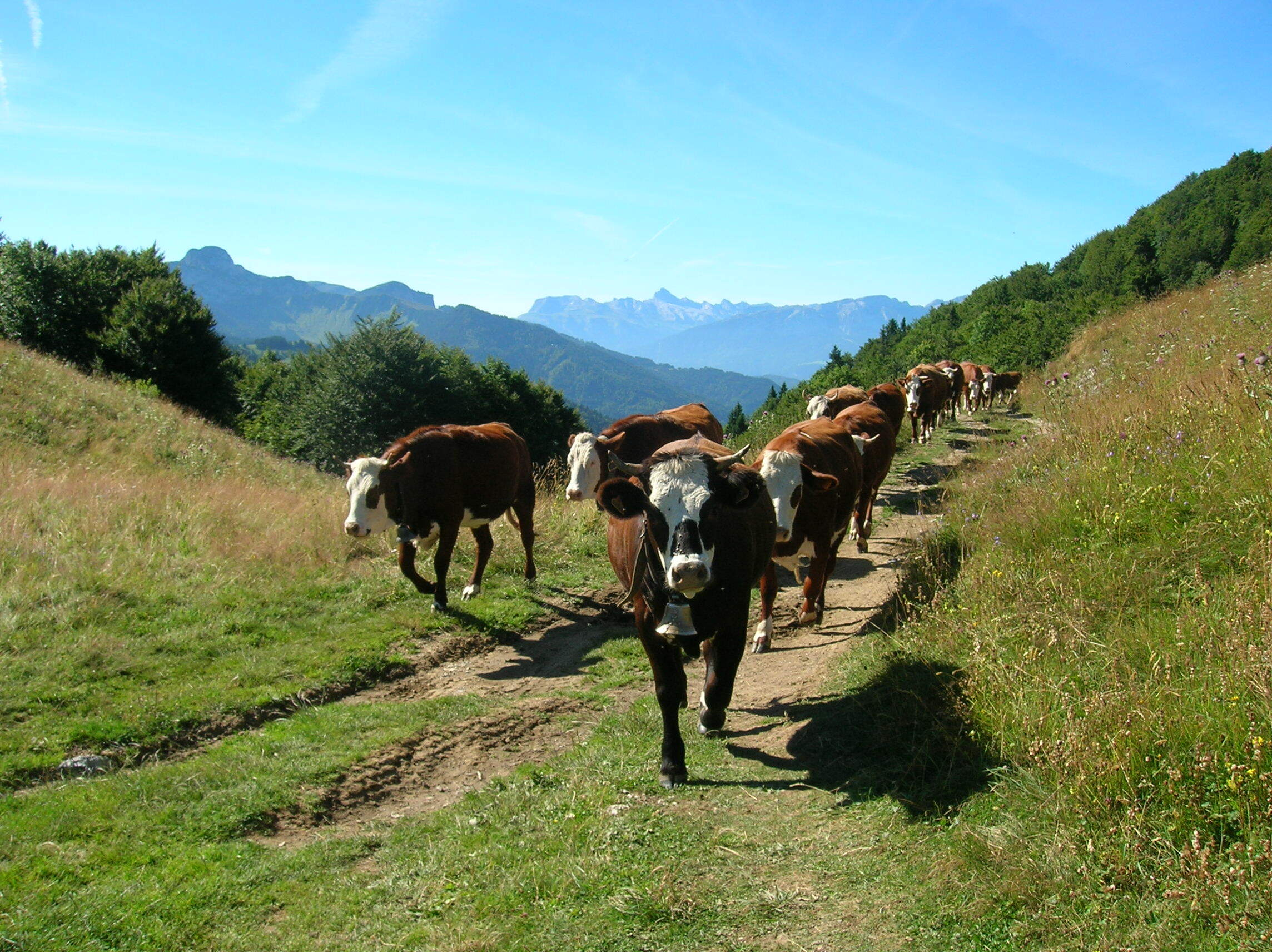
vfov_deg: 41.7
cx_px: 636
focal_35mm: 34
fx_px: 1248
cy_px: 476
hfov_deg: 54.0
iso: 50
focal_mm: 5.7
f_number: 4.9
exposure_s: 1/266
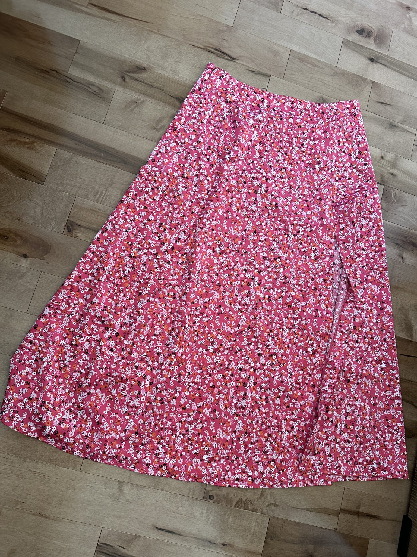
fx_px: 385
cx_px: 208
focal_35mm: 24
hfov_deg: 56.8
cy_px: 278
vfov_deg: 71.6
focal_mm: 6.86
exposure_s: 1/60
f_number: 1.78
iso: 400
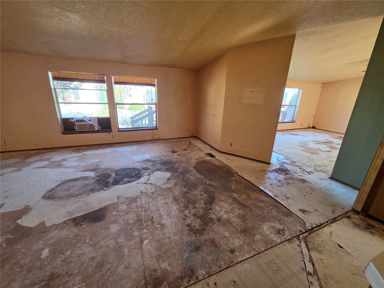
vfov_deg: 89.9
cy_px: 144
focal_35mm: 13
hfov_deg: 106.2
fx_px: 144
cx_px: 192
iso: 160
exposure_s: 1/120
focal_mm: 2.2
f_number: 1.9
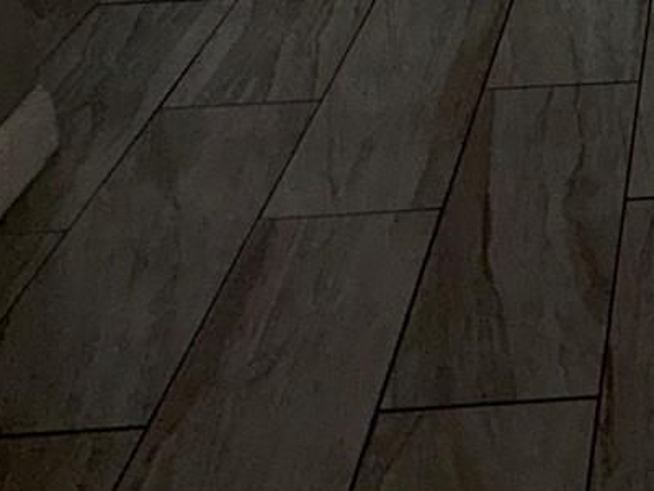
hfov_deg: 29.2
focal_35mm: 56
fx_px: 1058
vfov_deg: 18.3
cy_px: -471
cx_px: 804
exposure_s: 1/121
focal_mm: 2.22
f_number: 2.2
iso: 32
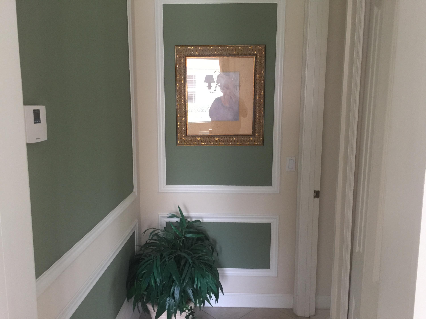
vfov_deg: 48.2
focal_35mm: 29
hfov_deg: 61.7
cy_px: 160
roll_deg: -1.7
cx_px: 213
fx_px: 357
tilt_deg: -8.8
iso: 100
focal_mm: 4.15
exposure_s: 1/15
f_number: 2.2
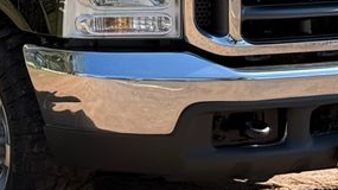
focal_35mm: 175
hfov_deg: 12.3
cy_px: -62
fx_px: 1568
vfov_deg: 6.9
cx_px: 79
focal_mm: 6.76
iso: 100
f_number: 1.78
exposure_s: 1/1754
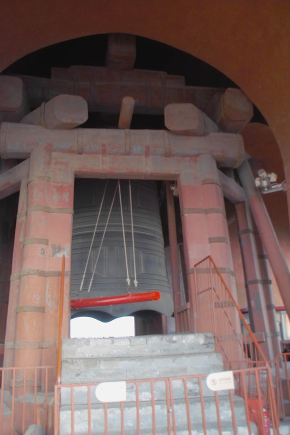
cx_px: 145
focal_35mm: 31
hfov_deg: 42.3
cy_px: 218
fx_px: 375
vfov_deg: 60.3
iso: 400
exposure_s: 1/40
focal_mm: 18
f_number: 4
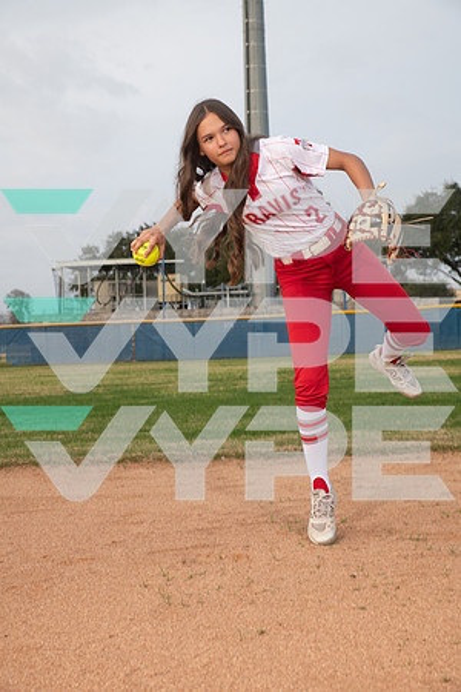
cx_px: 230
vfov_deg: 41.1
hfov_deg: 28.1
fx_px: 922
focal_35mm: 48
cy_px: 346
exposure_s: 1/320
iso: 200
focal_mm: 48
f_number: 6.3
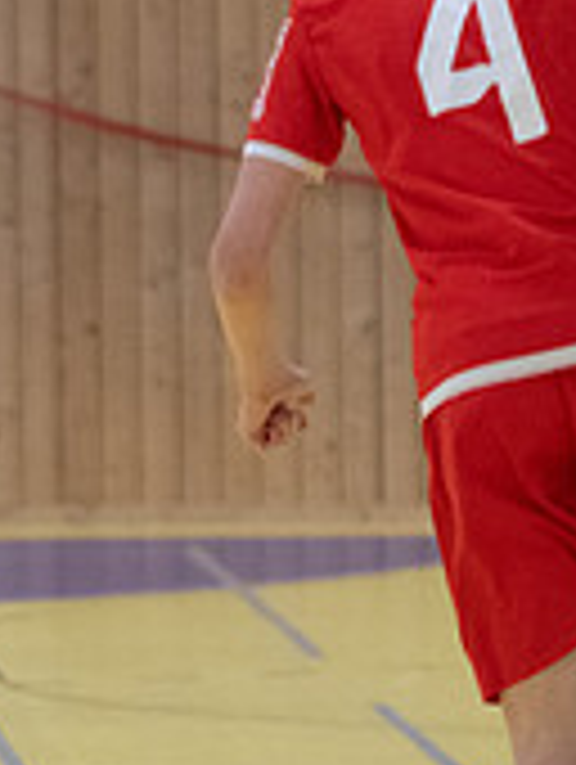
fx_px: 16310
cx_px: -590
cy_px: 434
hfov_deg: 2.0
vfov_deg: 2.7
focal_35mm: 737
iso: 3600
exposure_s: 1/500
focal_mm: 150
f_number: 3.2
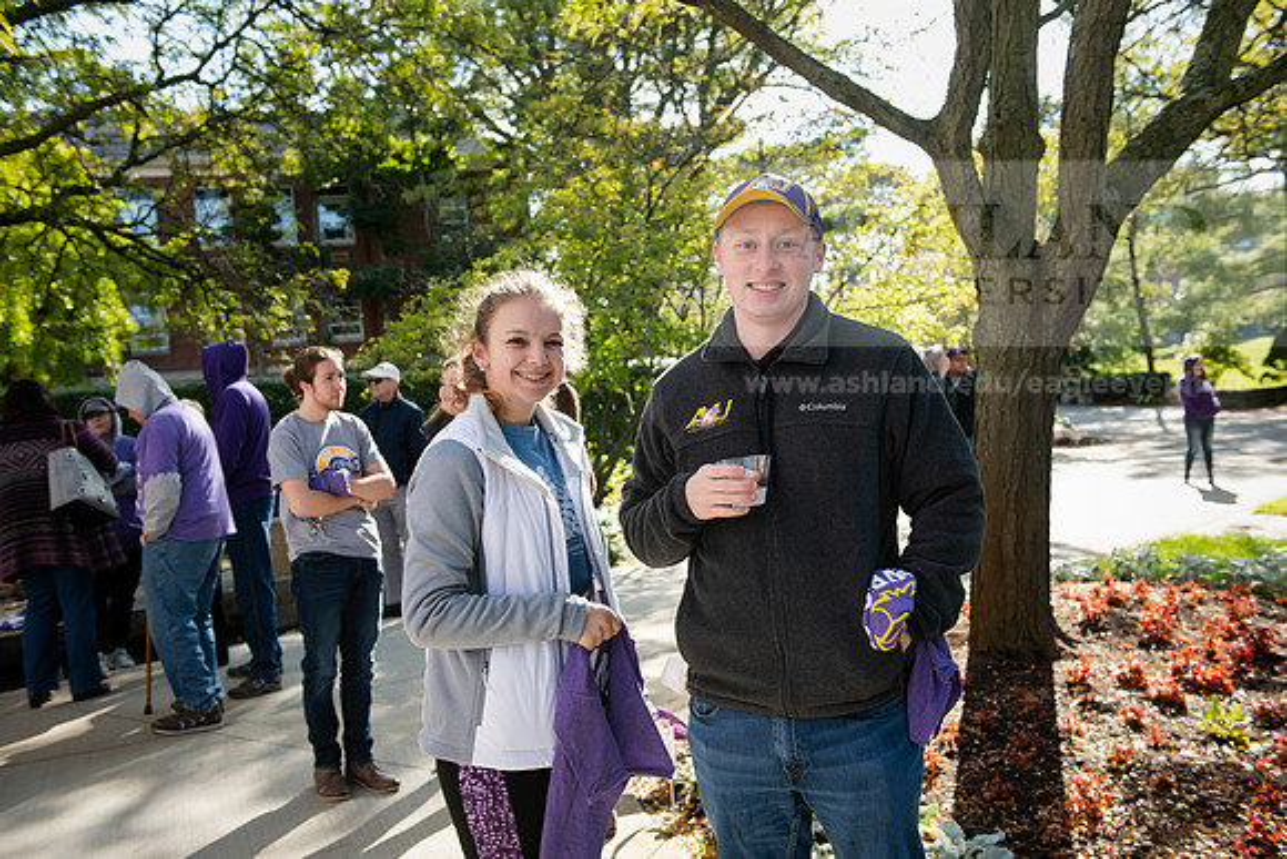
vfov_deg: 36.9
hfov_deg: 53.1
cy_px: 430
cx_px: 644
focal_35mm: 36
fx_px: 1287
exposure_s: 1/400
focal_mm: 36
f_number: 5
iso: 400
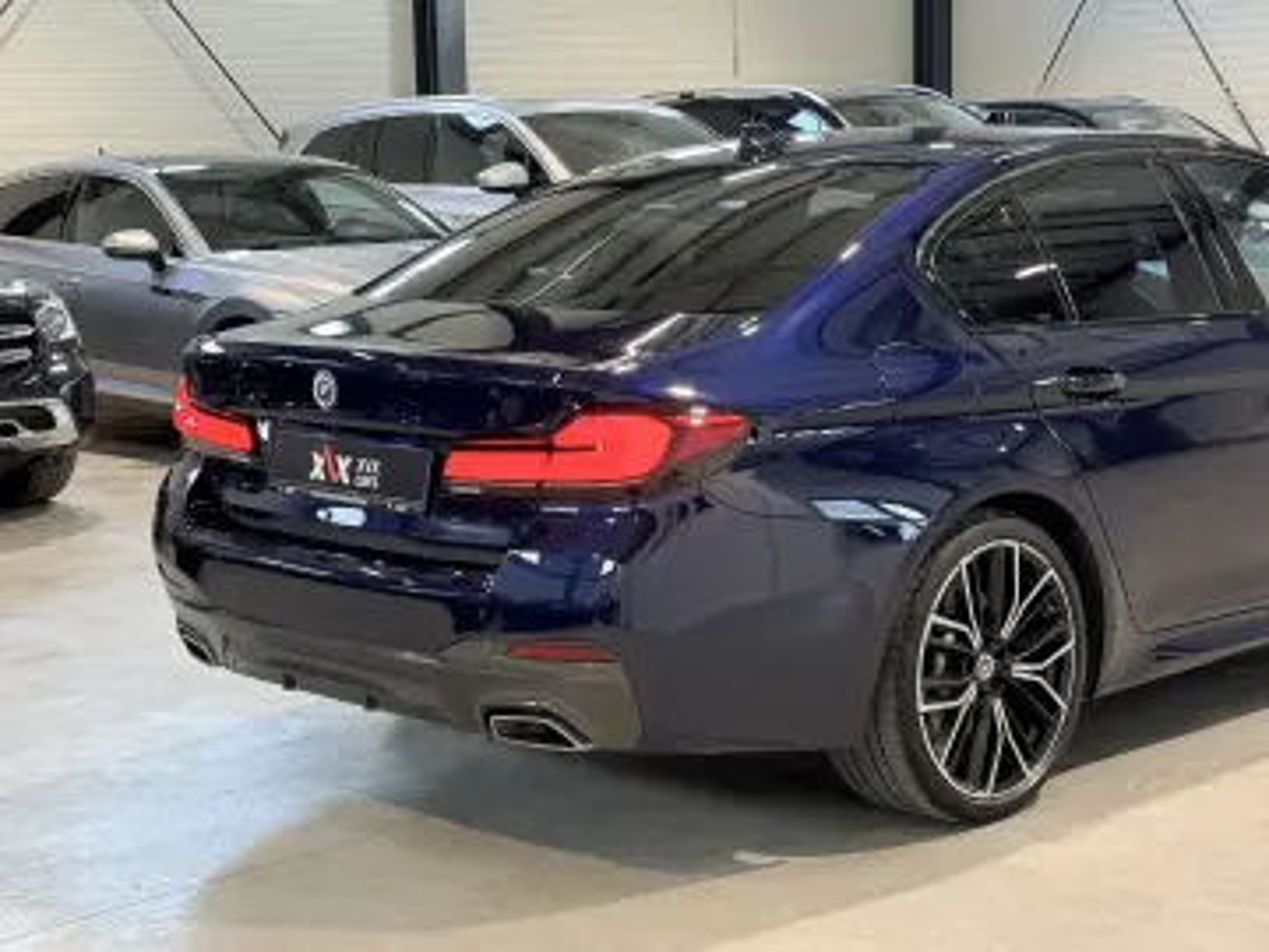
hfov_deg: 39.7
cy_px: 476
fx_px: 1760
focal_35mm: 48
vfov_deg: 30.3
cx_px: 634
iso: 80
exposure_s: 1/51
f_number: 1.78
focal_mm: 6.76
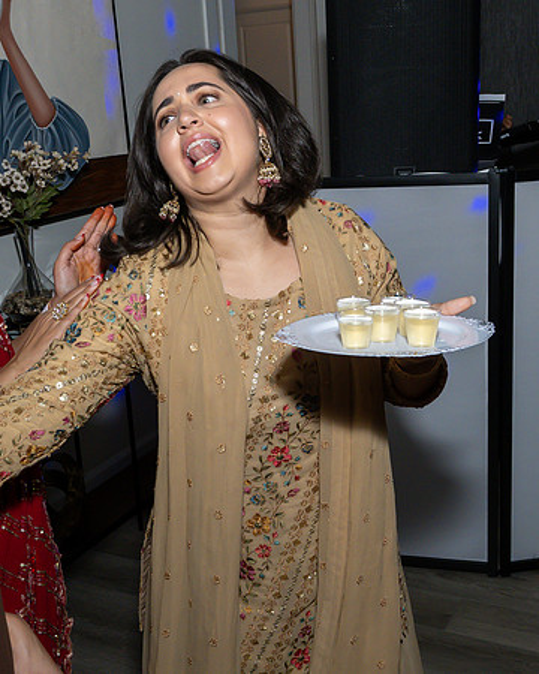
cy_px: 310
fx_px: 859
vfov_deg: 42.8
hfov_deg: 34.8
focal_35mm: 43
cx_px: 265
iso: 640
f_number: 7.1
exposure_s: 1/250
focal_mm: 17
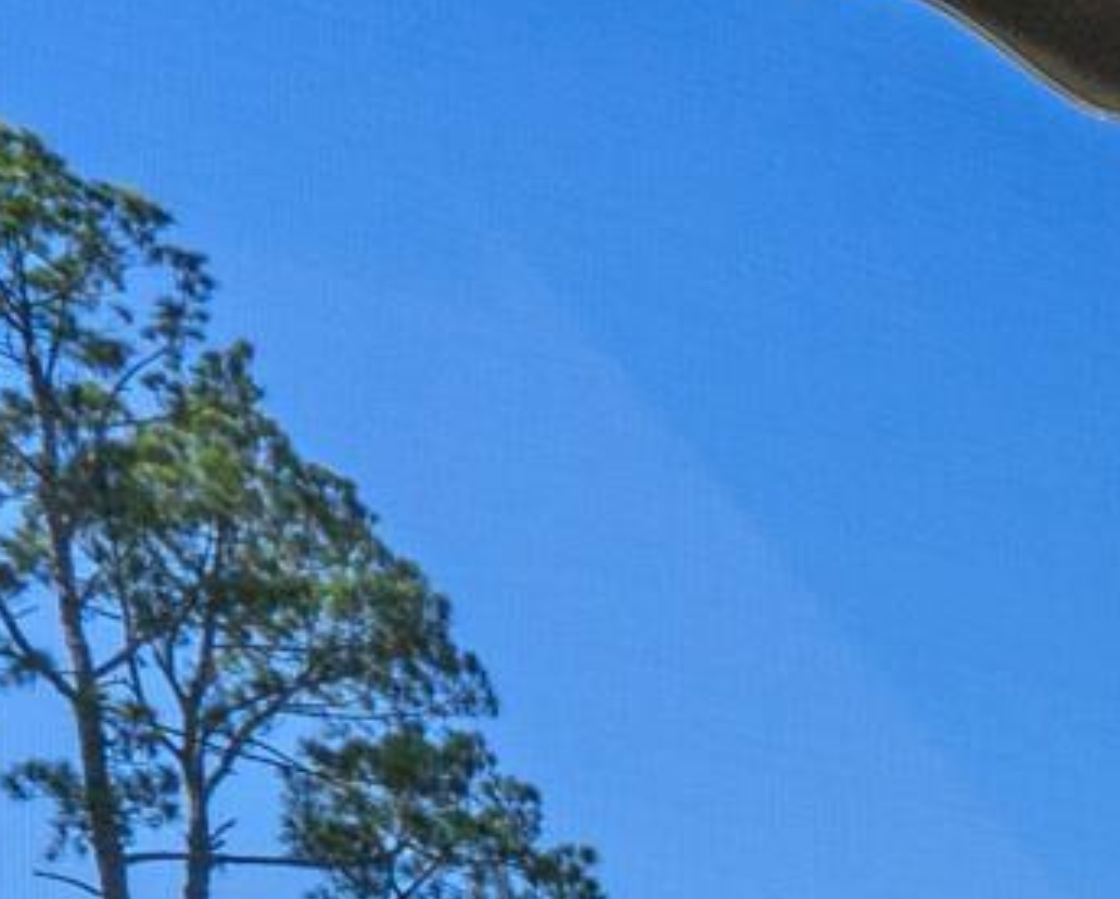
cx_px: 3295
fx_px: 3617
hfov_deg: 11.3
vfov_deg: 12.0
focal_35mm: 109
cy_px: 2005
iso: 500
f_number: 8
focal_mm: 16
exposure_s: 1/60
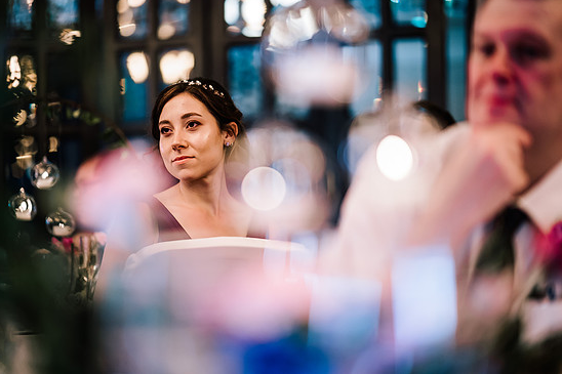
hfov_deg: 22.6
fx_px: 1404
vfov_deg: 15.2
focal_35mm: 90
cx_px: 269
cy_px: 177
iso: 1000
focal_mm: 85
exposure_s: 1/250
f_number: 1.4
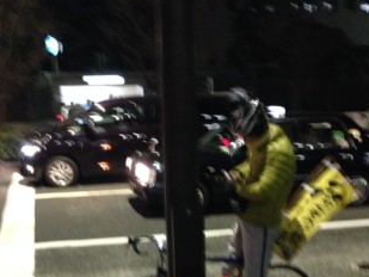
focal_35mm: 48
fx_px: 512
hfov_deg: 39.5
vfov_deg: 30.0
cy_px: 191
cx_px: 148
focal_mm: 4.12
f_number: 2.4
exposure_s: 1/15
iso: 500
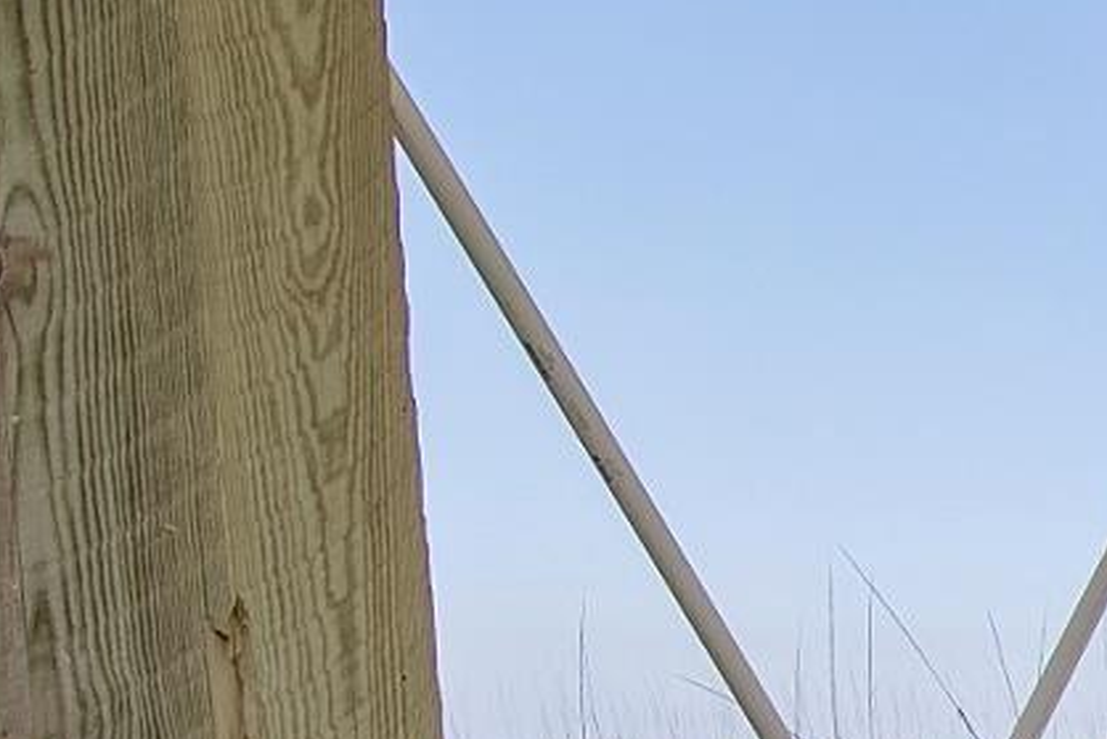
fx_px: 3014
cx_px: 2656
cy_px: 1299
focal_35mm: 98
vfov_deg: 12.8
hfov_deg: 14.2
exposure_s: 1/200
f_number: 22
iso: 100
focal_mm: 16
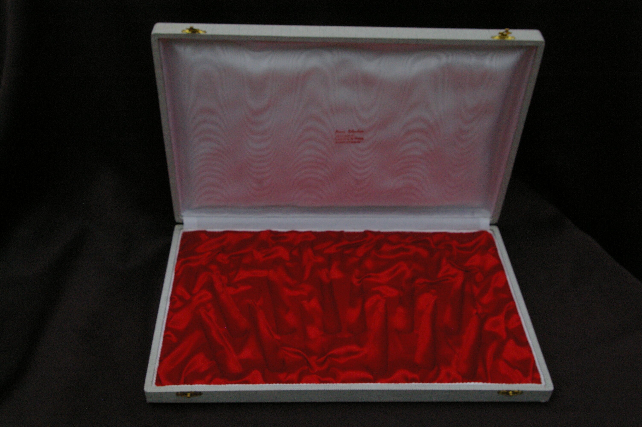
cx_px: 321
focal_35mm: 39
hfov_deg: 49.6
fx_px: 695
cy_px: 214
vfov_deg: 34.1
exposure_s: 1/750
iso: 1600
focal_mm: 26
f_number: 8
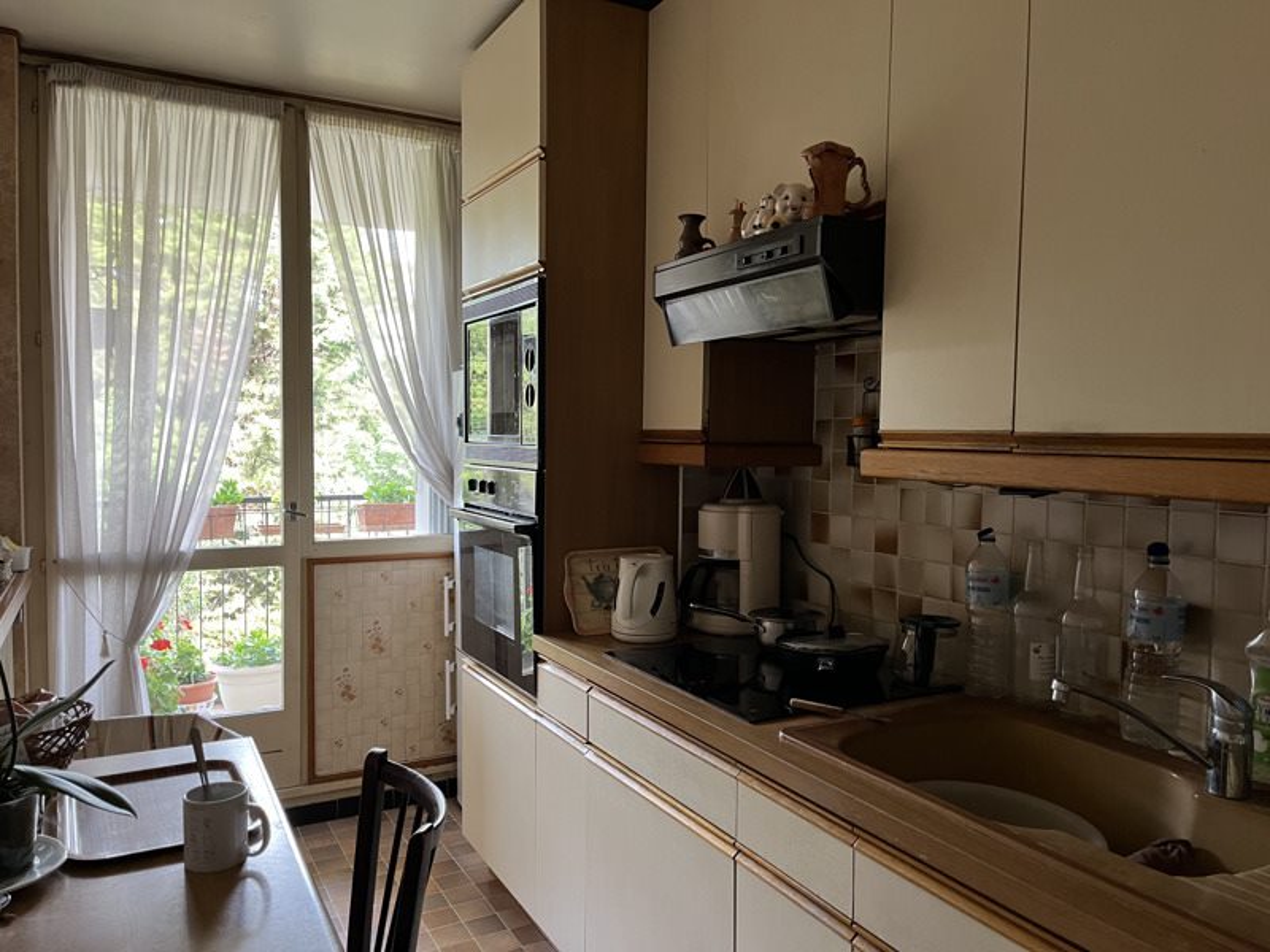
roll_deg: -0.7
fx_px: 954
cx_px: 635
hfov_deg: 67.3
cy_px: 476
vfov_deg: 53.1
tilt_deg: -2.4
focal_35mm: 26
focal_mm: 5.1
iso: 125
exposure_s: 1/77
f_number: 1.6
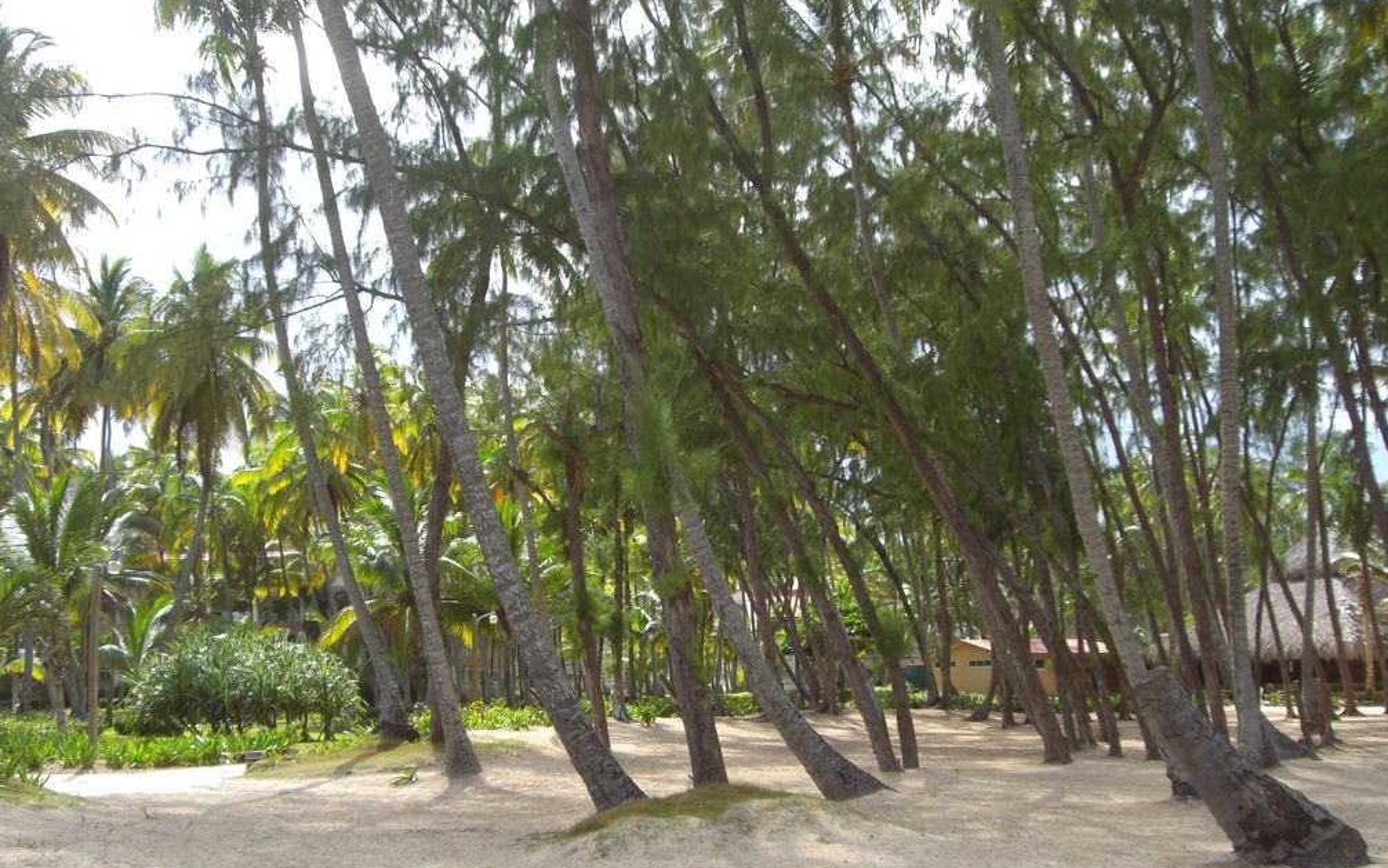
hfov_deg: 48.2
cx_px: 684
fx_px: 1551
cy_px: 512
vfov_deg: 31.2
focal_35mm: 41
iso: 64
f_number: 2.7
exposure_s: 1/400
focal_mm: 6.2
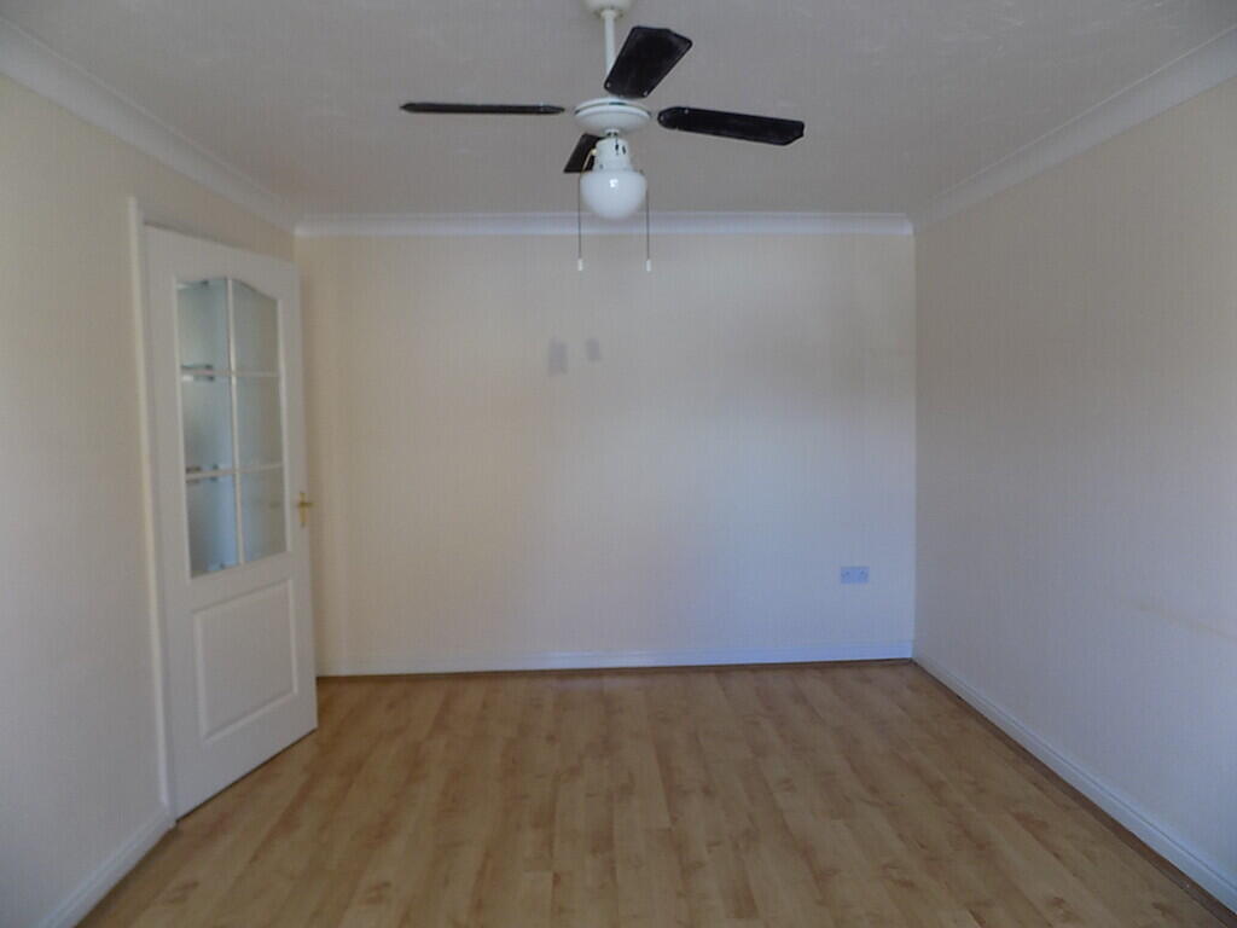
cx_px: 618
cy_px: 464
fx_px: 822
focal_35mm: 23
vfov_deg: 58.9
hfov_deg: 73.9
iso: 160
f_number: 3.1
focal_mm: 4
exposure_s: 1/30
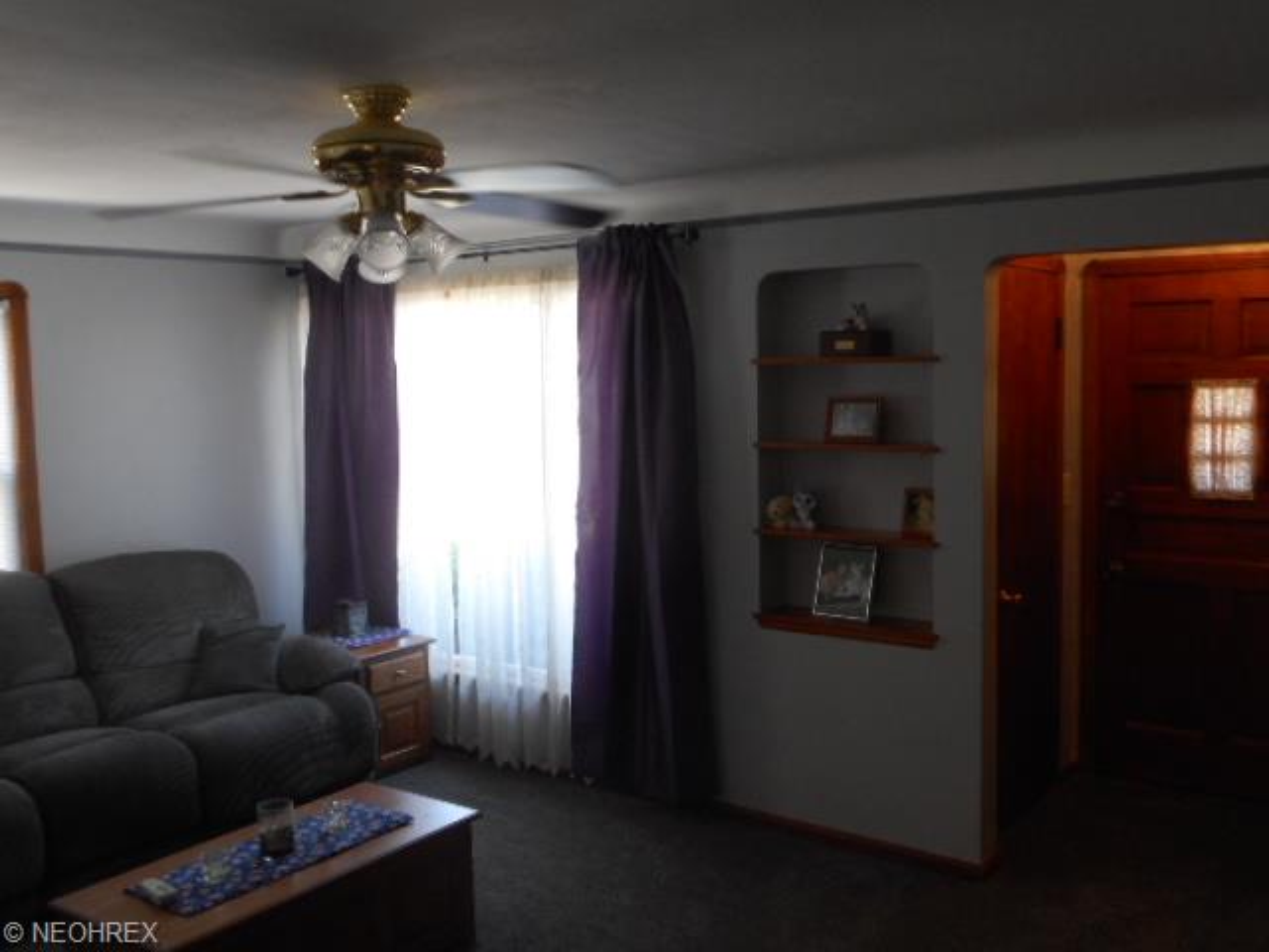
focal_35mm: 34
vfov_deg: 41.8
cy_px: 476
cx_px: 634
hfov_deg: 54.0
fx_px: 1246
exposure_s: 1/30
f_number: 4.2
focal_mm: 6
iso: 180
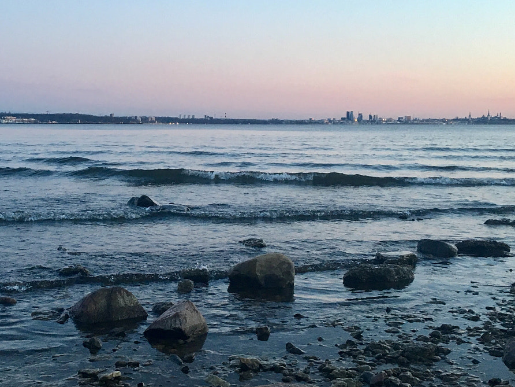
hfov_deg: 36.4
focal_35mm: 52
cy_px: 167
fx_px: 774
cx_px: 162
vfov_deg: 28.0
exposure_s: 1/33
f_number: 2.2
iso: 50
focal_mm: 4.15
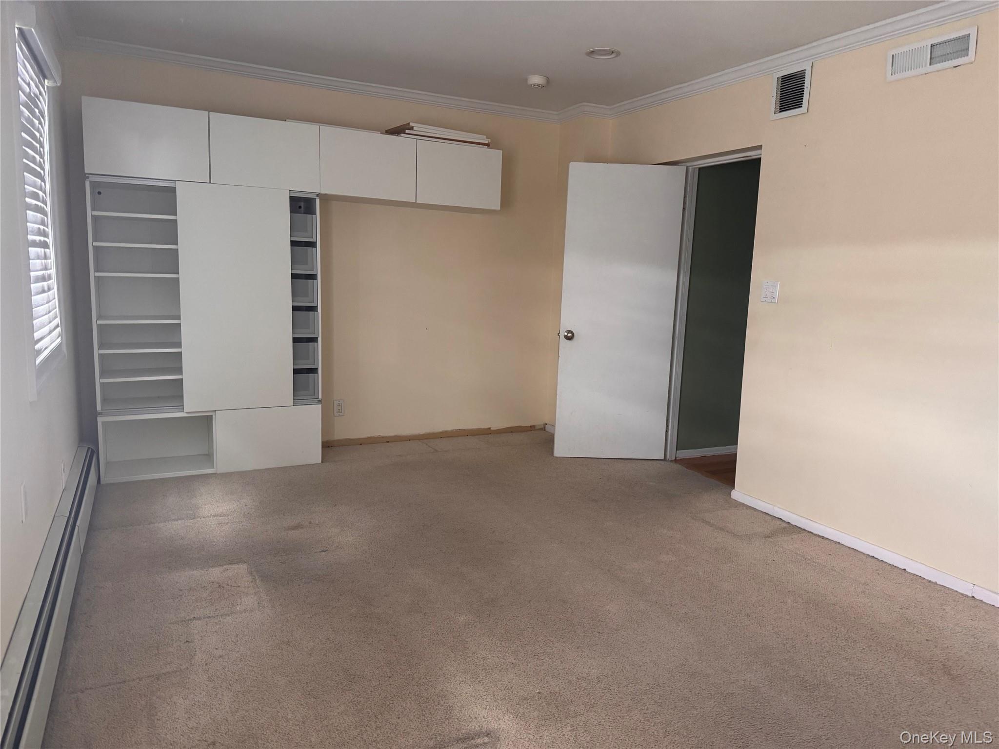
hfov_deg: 71.6
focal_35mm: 24
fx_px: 693
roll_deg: -2.3
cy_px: 374
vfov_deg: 56.8
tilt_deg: -7.4
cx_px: 500
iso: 400
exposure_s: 1/60
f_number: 1.78
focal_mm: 6.76
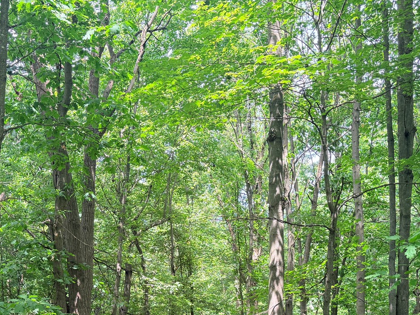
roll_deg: -1.2
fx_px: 619
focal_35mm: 51
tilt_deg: +6.1
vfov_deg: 27.7
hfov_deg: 37.4
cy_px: 274
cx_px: 176
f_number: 1.78
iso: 200
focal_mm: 6.76
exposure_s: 1/232
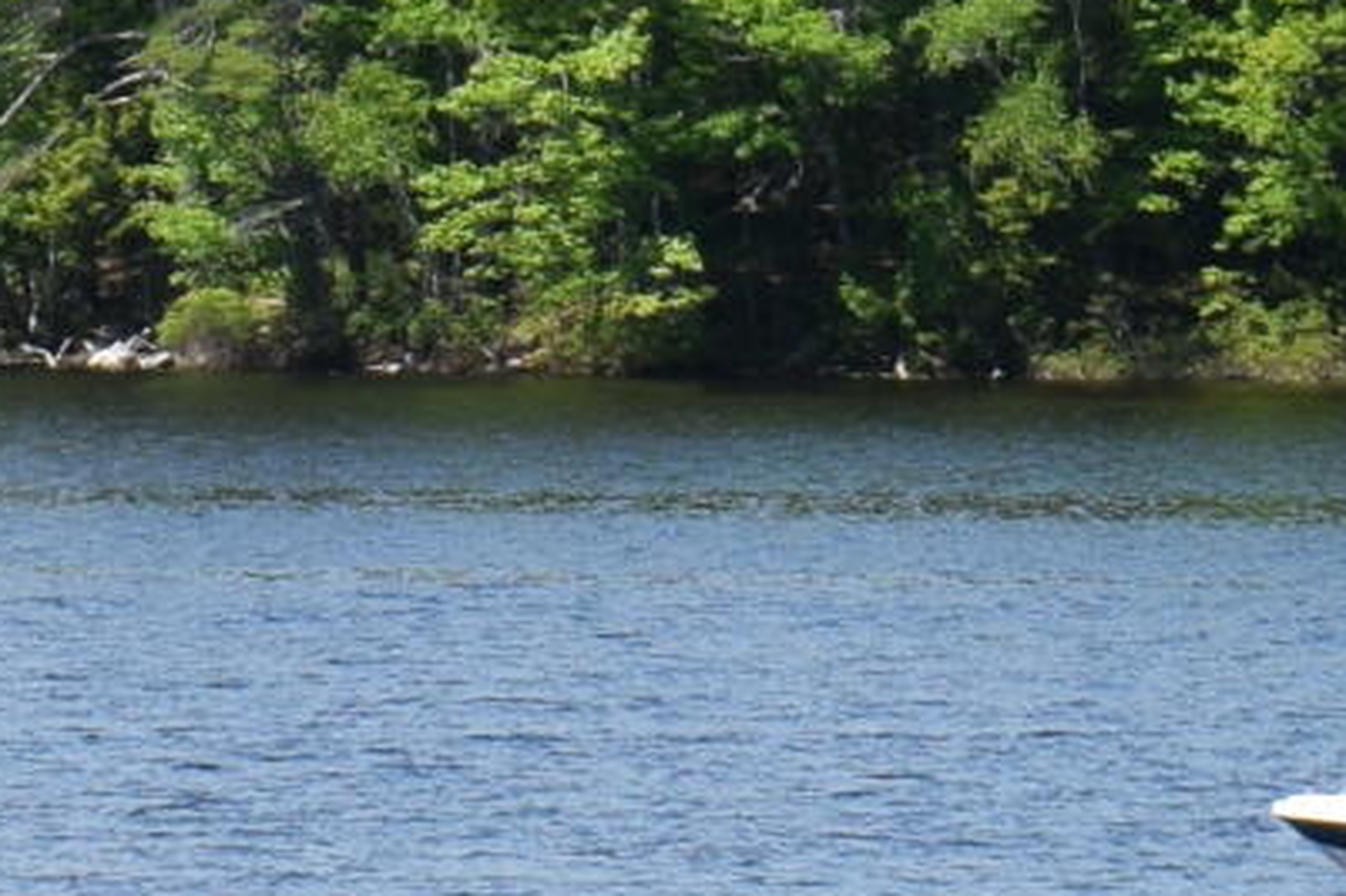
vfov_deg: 2.5
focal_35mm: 539
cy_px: 1480
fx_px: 20143
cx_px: 396
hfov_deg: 3.8
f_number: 10
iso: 200
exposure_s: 1/400
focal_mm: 48
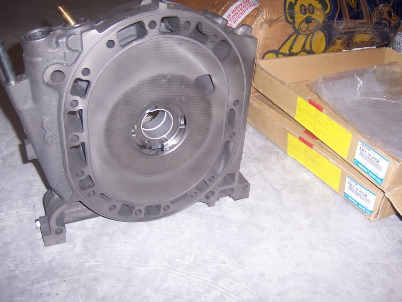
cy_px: 151
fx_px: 418
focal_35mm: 36
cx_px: 201
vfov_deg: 39.7
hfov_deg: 51.4
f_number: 2.8
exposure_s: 1/60
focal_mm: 6.2
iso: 80
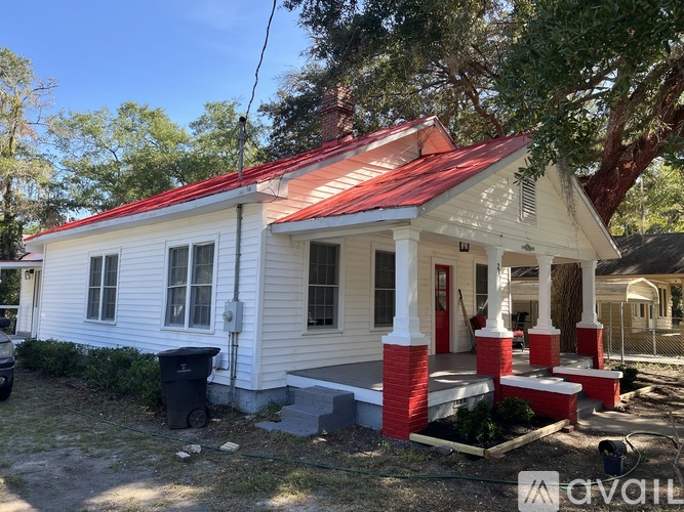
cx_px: 342
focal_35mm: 26
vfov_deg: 53.0
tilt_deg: +4.8
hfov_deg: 67.3
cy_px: 256
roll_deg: -1.4
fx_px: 514
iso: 50
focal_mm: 5.7
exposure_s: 1/808
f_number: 1.5
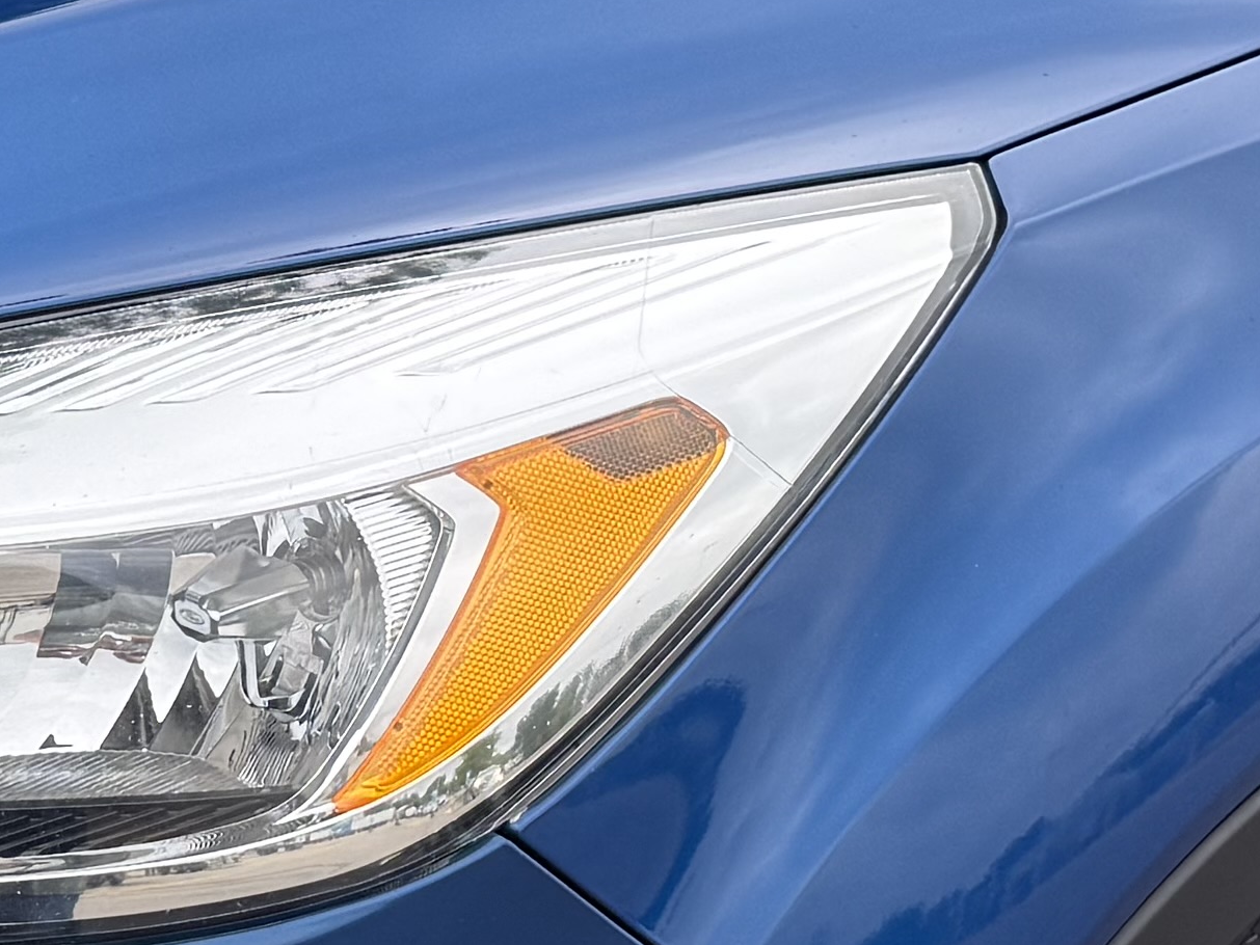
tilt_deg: -17.3
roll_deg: -3.0
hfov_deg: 17.4
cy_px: 399
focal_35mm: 113
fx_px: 4114
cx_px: 489
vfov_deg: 13.1
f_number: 1.78
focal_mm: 6.76
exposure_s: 1/1192
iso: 100
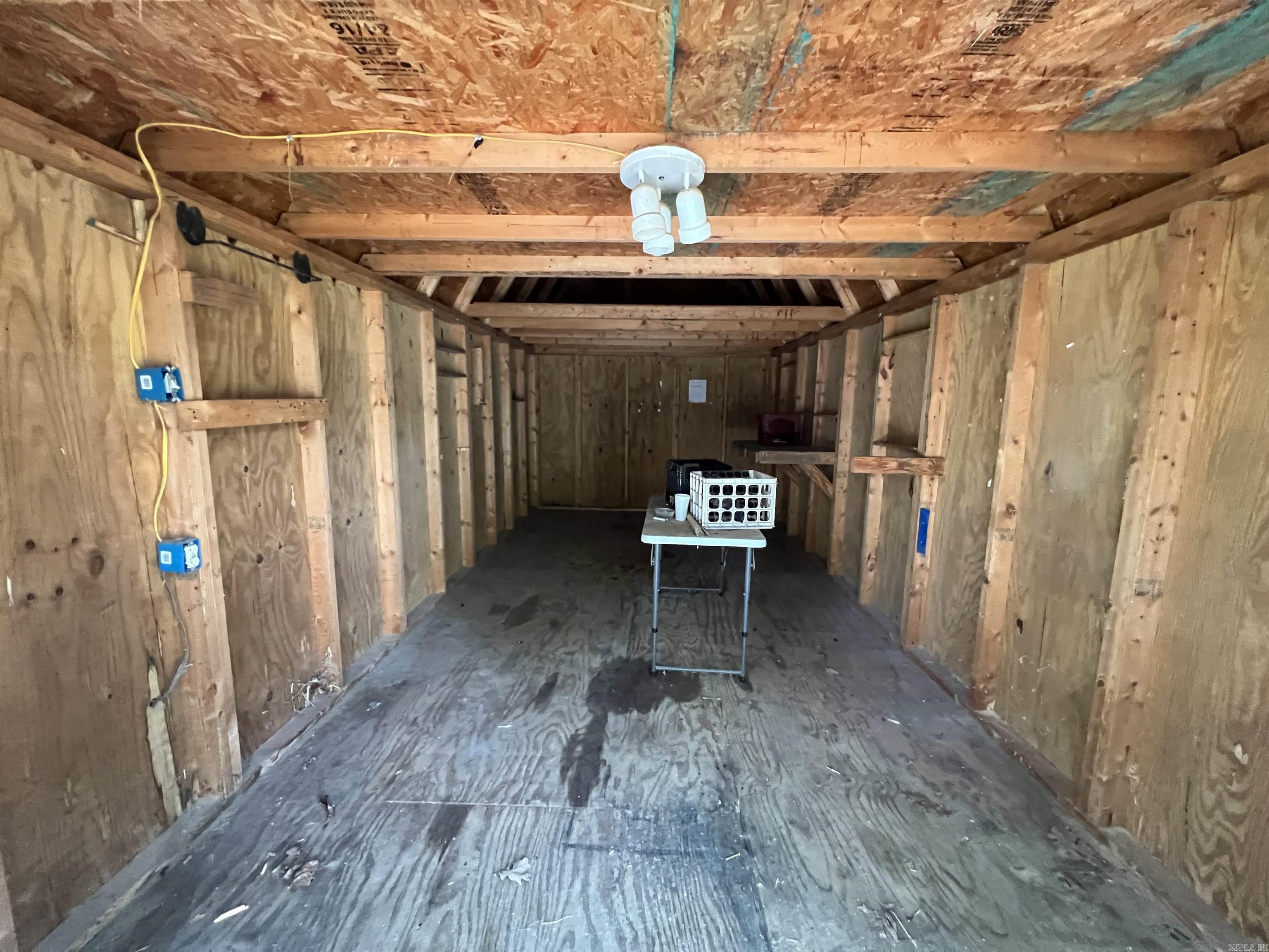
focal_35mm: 13
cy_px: 476
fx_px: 477
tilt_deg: -8.6
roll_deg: -0.4
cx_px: 634
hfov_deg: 106.2
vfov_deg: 89.9
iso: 1000
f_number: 1.8
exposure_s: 1/41
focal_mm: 1.57
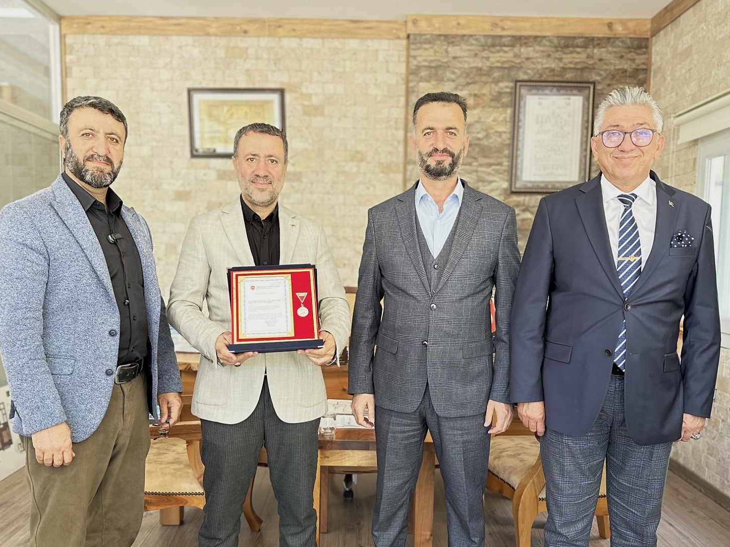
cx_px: 370
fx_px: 696
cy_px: 334
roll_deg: -0.6
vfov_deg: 42.7
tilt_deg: -5.2
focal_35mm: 33
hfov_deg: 55.3
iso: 250
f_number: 1.78
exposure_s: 1/66
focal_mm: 6.86
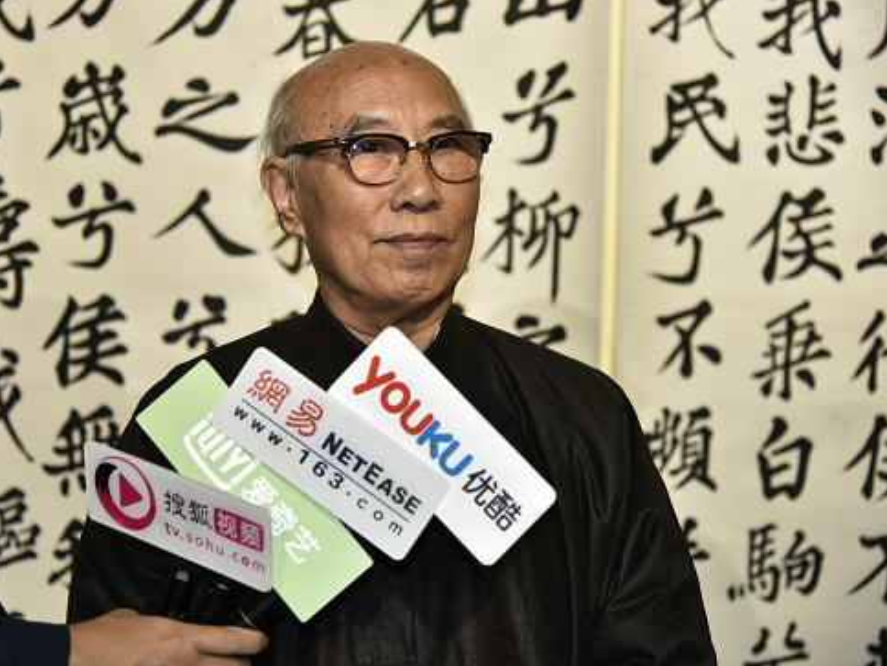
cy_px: 331
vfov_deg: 20.7
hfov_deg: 27.4
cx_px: 409
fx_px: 1819
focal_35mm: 71
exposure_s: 1/125
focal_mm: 65
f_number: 4
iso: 400
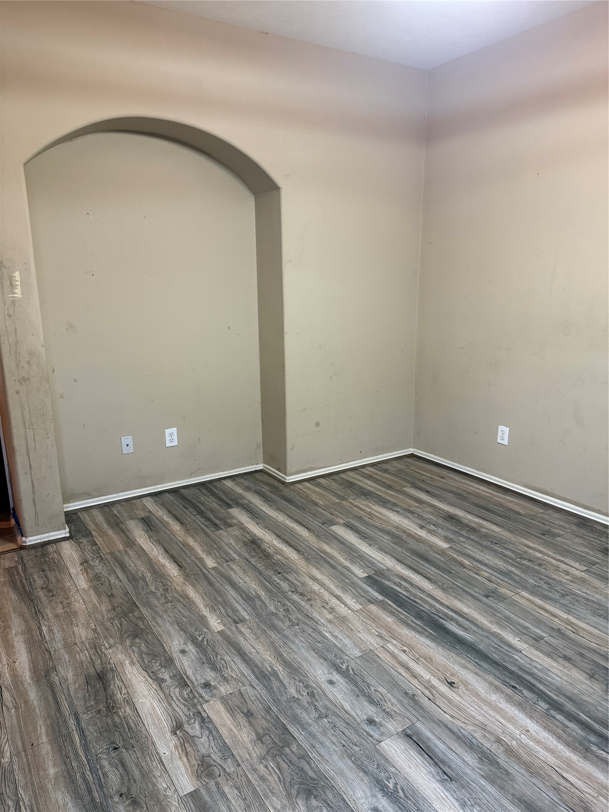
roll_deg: +0.3
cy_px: 406
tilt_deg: -12.7
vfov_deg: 71.6
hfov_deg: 56.8
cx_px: 304
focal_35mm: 24
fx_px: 563
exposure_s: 1/60
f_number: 1.78
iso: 250
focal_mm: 6.76
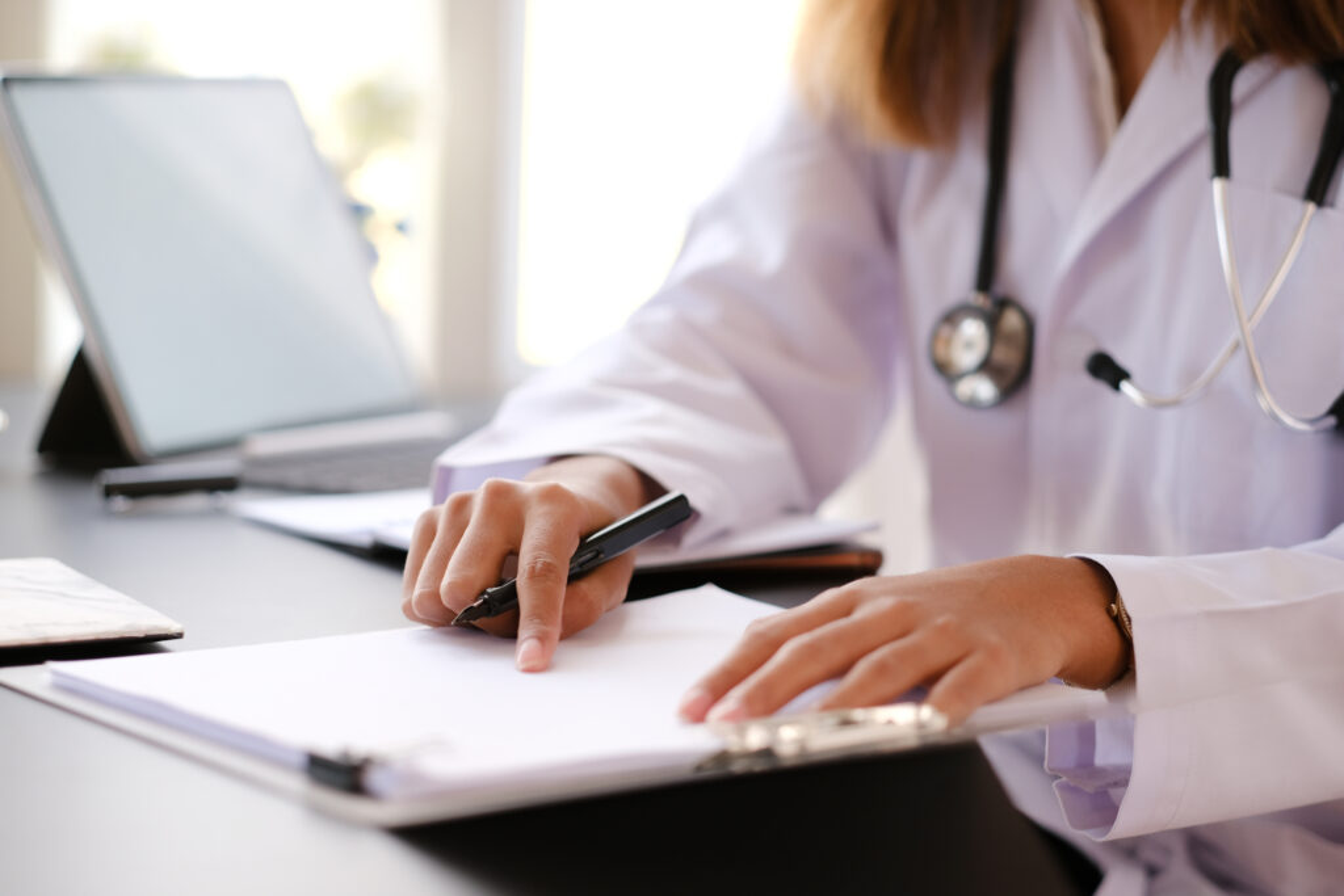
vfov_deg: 16.3
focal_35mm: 84
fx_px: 3136
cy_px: 448
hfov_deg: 24.2
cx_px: 672
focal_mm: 56
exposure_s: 1/125
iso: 320
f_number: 2
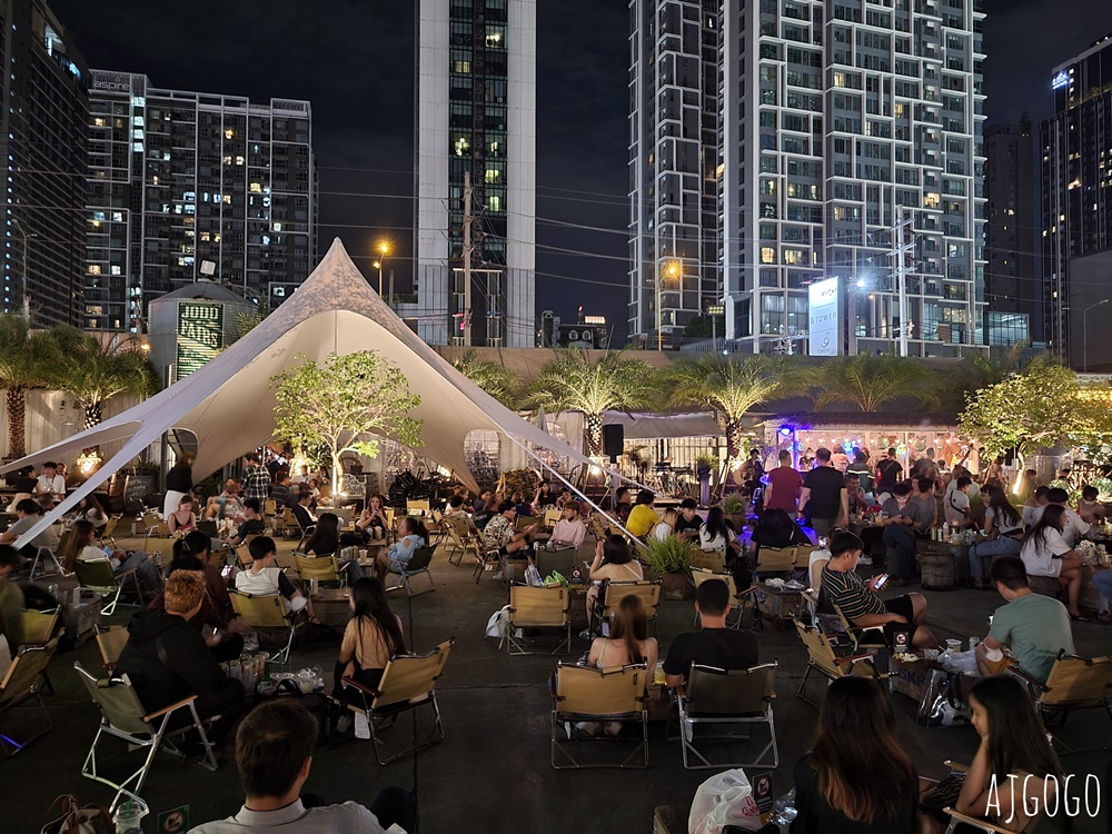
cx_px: 556
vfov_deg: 53.1
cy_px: 417
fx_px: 835
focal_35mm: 26
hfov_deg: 67.3
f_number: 1.8
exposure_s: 1/8
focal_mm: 5.4
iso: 320
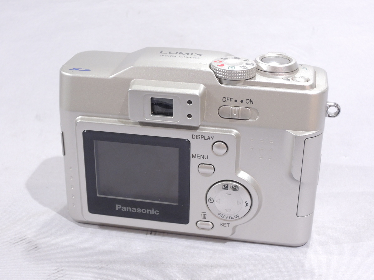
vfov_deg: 23.7
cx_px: 187
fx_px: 670
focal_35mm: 62
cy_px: 140
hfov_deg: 31.2
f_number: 5.2
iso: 400
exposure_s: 1/40
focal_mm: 11.1
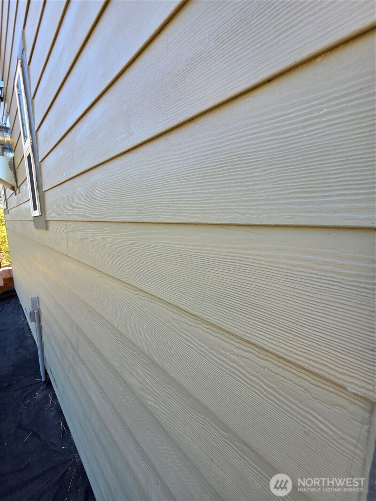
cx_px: 188
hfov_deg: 89.9
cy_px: 250
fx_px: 188
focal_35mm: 13
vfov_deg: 106.2
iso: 40
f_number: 1.9
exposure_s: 1/173
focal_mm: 2.2
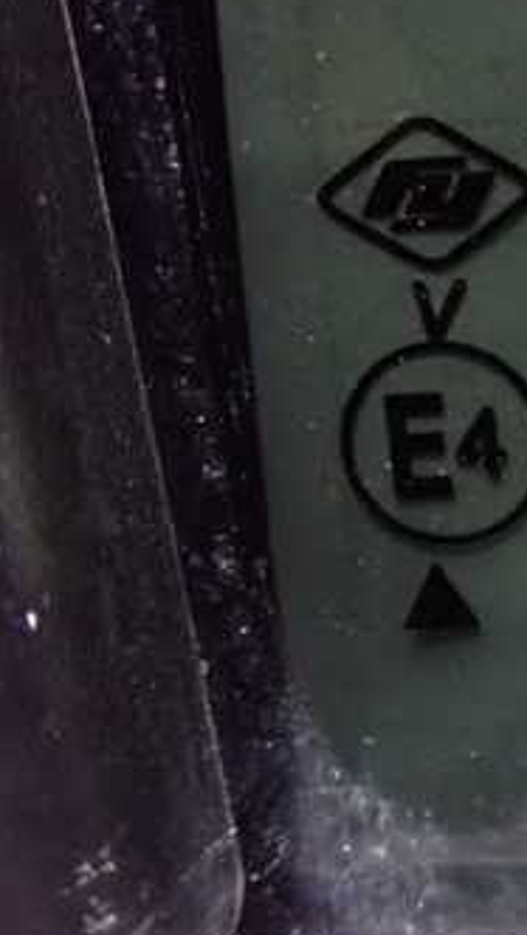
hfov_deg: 17.8
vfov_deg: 35.2
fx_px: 1464
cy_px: 346
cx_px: 843
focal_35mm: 59
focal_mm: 5.4
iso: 1600
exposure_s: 1/30
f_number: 2.3
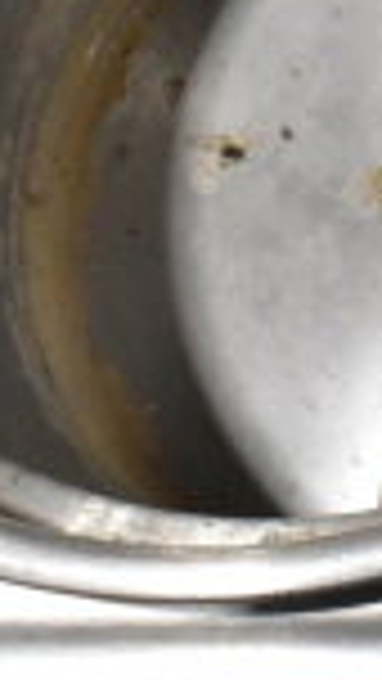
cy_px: -7
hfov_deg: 8.1
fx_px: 2396
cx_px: 1065
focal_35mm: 133
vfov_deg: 15.8
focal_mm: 21
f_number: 10
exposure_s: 1/400
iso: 6400
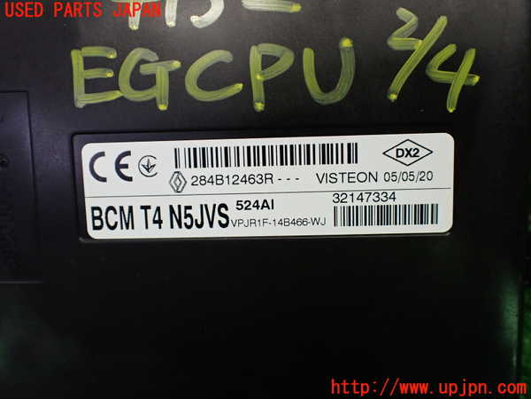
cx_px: 266
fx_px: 460
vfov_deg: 46.8
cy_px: 200
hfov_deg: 60.0
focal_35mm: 30
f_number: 2.3
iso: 400
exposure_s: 1/125
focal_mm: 5.4
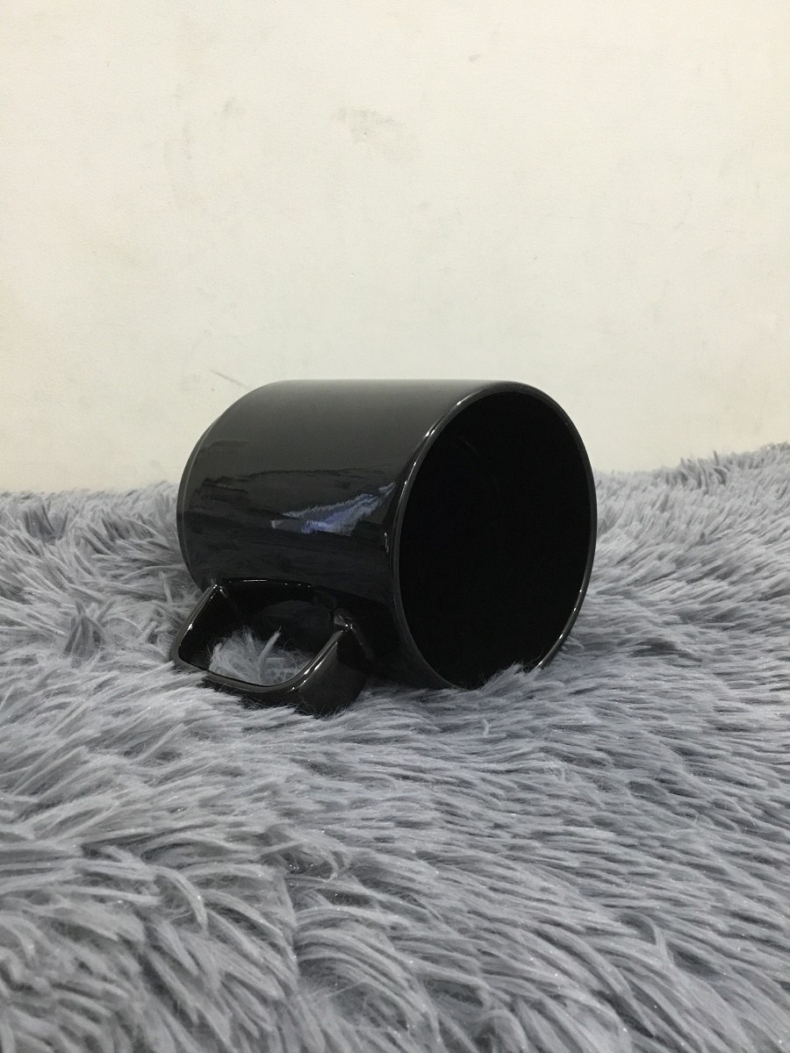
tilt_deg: -15.5
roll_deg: +0.9
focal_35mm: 31
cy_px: 526
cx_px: 395
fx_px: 943
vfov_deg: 58.4
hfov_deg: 45.4
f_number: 2.4
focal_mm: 3.3
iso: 160
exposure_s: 1/33
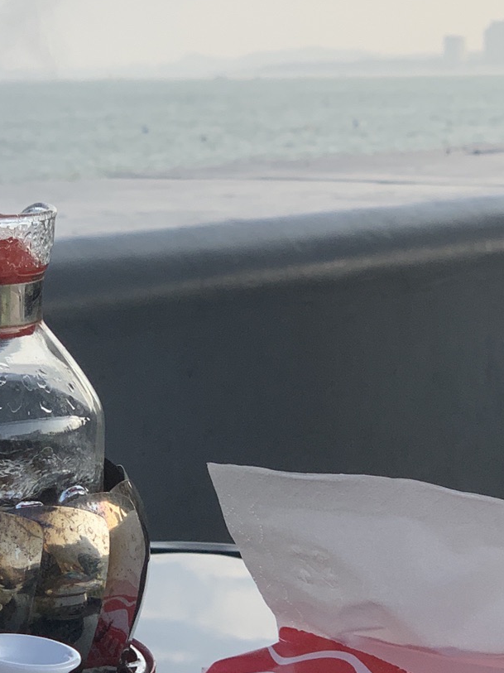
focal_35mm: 128
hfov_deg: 11.5
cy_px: 441
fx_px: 2487
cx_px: 132
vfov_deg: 15.4
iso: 16
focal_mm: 6
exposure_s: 1/999
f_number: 2.4
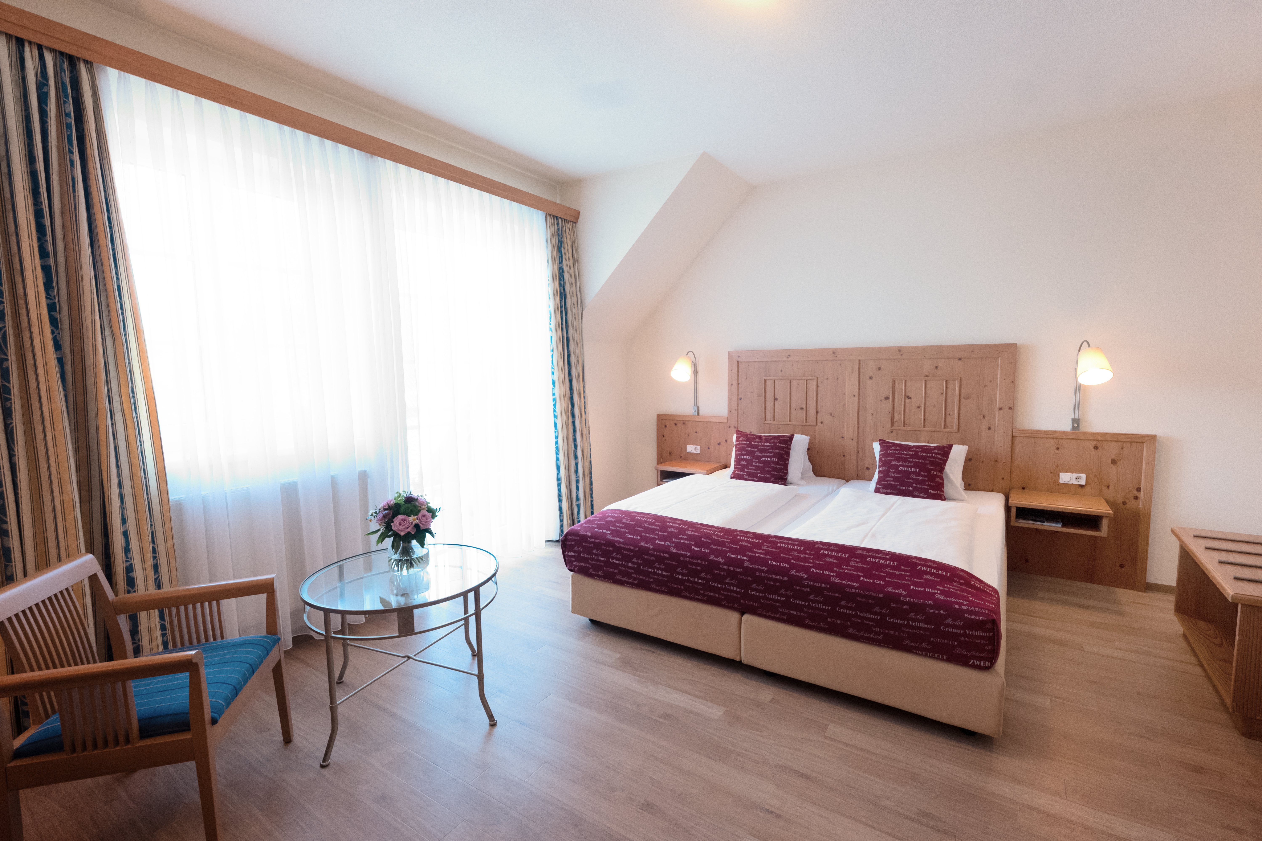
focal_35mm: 16
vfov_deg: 73.7
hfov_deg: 96.7
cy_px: 420
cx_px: 631
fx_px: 561
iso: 3200
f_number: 7.1
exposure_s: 1/125
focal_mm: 16
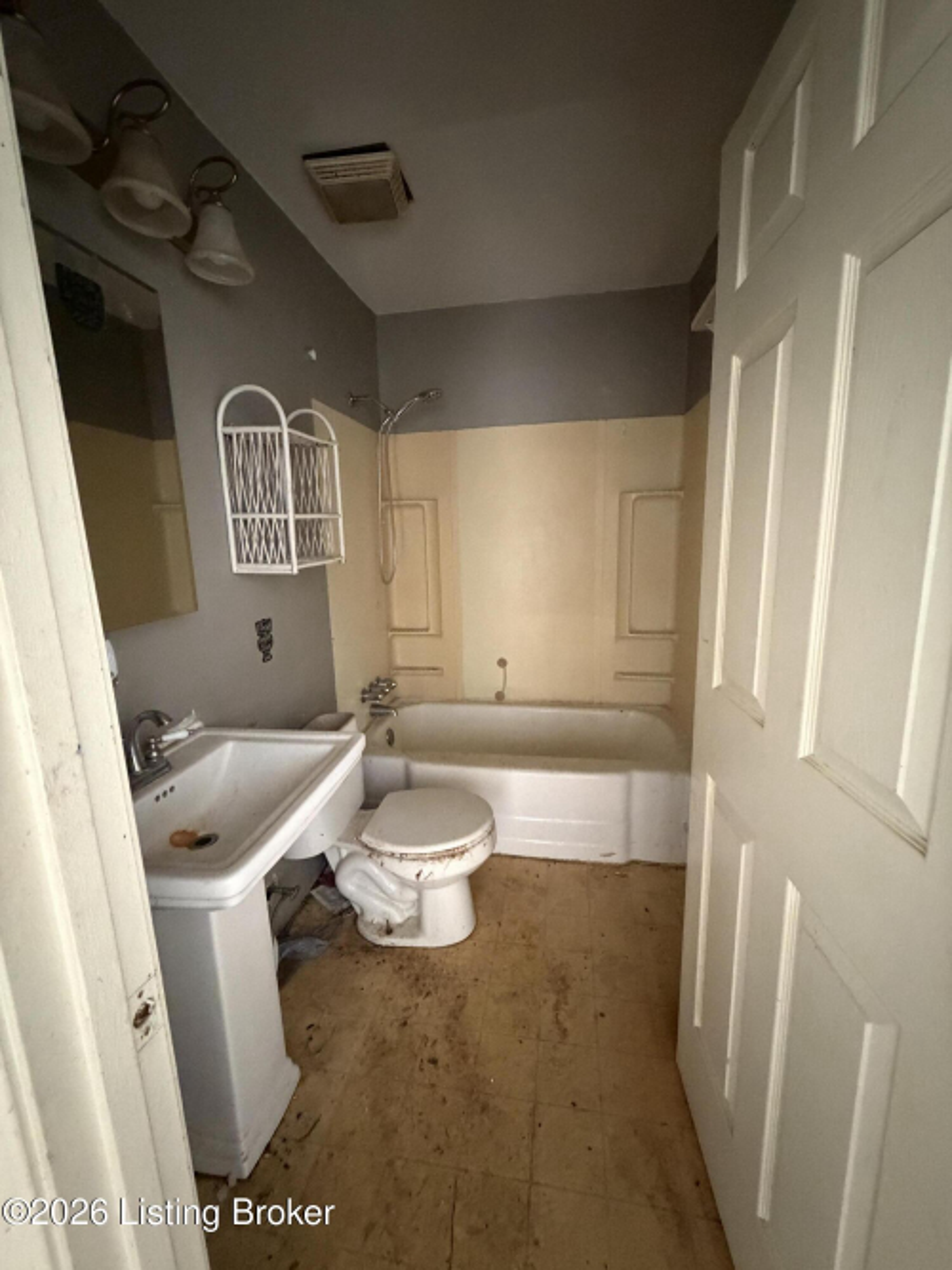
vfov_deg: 102.1
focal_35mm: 14
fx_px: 514
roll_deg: +2.2
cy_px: 635
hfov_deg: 85.7
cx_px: 476
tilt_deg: -11.7
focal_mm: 2.22
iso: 1250
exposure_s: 1/45
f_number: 2.2
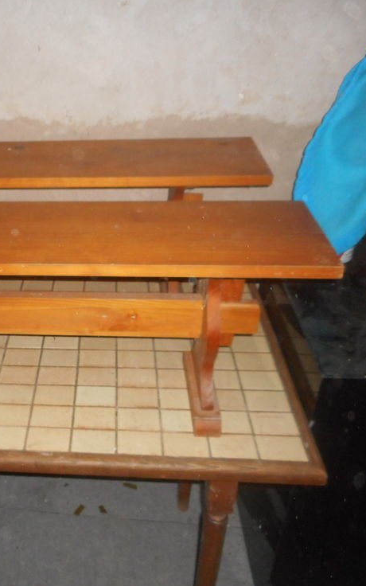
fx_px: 575
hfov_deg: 33.6
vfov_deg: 54.0
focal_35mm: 36
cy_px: 291
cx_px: 44
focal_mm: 4.5
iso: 400
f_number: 3.7
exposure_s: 1/25
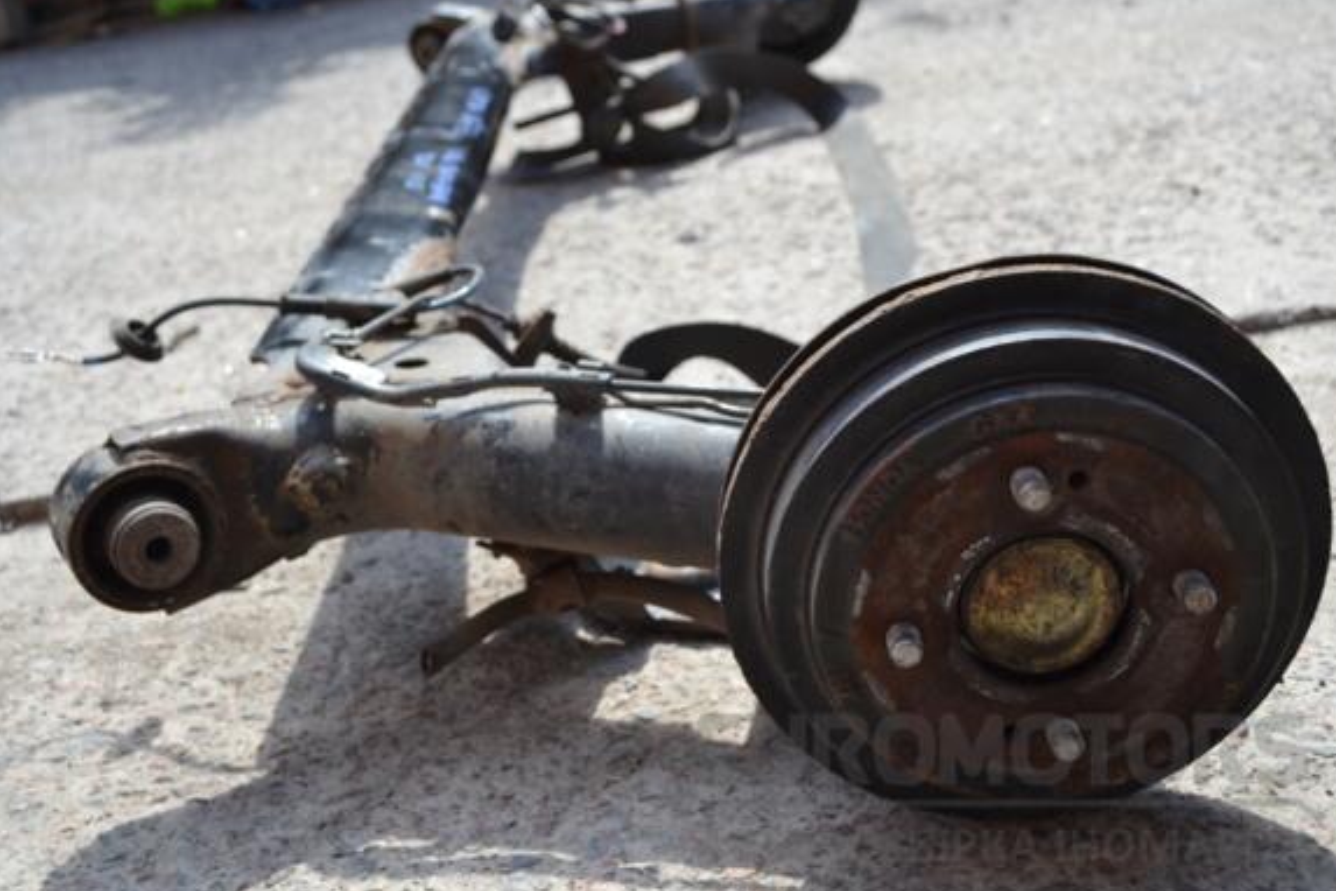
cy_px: 439
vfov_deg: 30.5
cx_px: 653
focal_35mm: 44
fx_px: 1633
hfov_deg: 44.5
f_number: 6.3
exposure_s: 1/160
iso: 100
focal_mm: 28
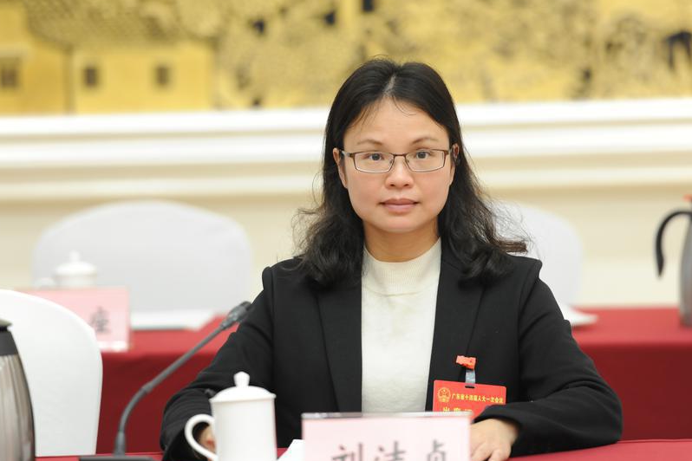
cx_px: 377
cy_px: 186
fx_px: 5420
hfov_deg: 7.3
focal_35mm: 282
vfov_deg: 4.9
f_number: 2.8
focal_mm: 200
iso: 800
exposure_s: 1/50
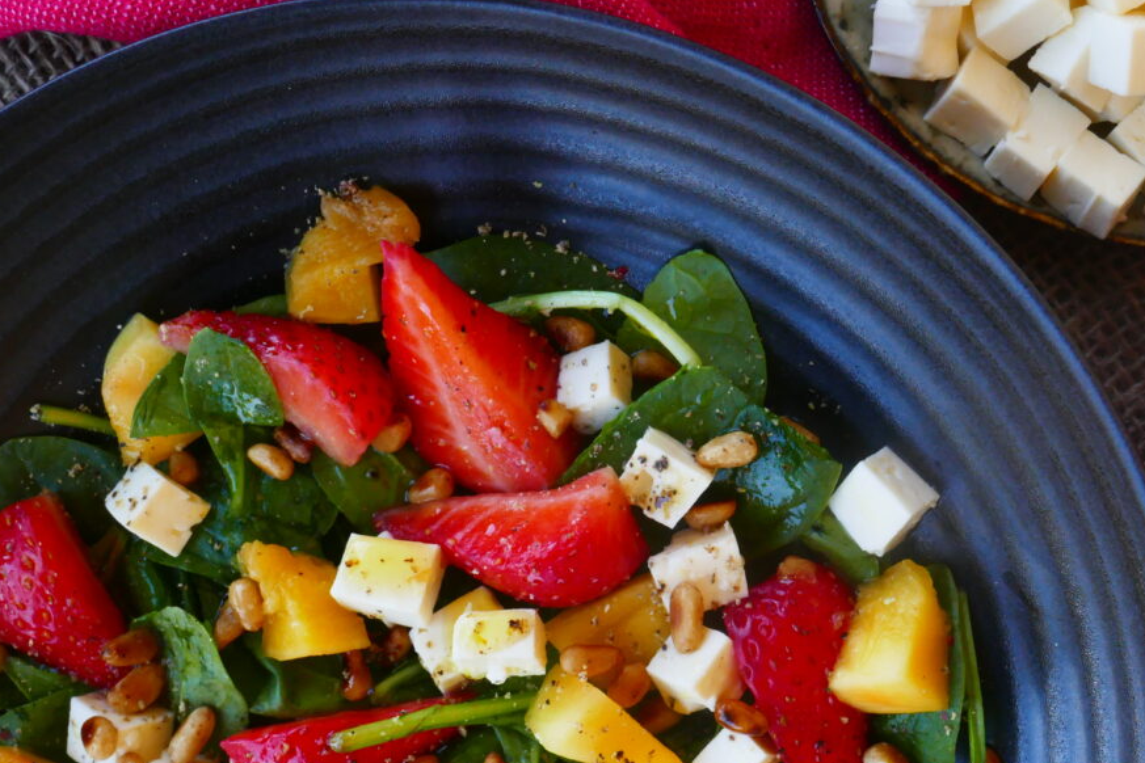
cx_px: 703
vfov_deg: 24.5
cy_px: 499
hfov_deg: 36.1
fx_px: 1749
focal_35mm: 55
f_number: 8
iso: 800
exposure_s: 1/80
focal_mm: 14.5
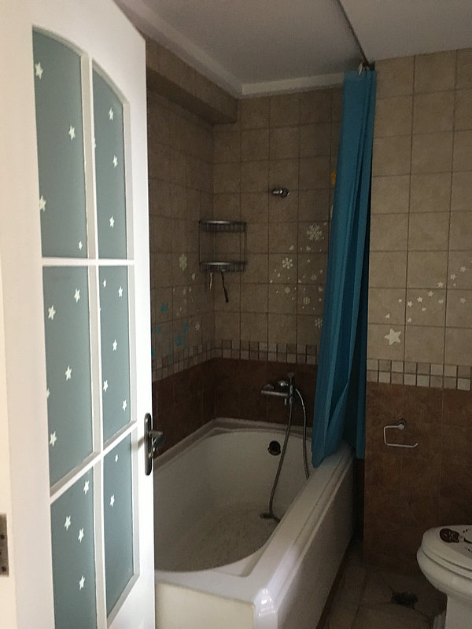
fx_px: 527
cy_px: 314
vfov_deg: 61.7
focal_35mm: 29
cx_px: 236
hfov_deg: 48.2
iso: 200
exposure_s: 1/17
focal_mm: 4.15
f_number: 2.2
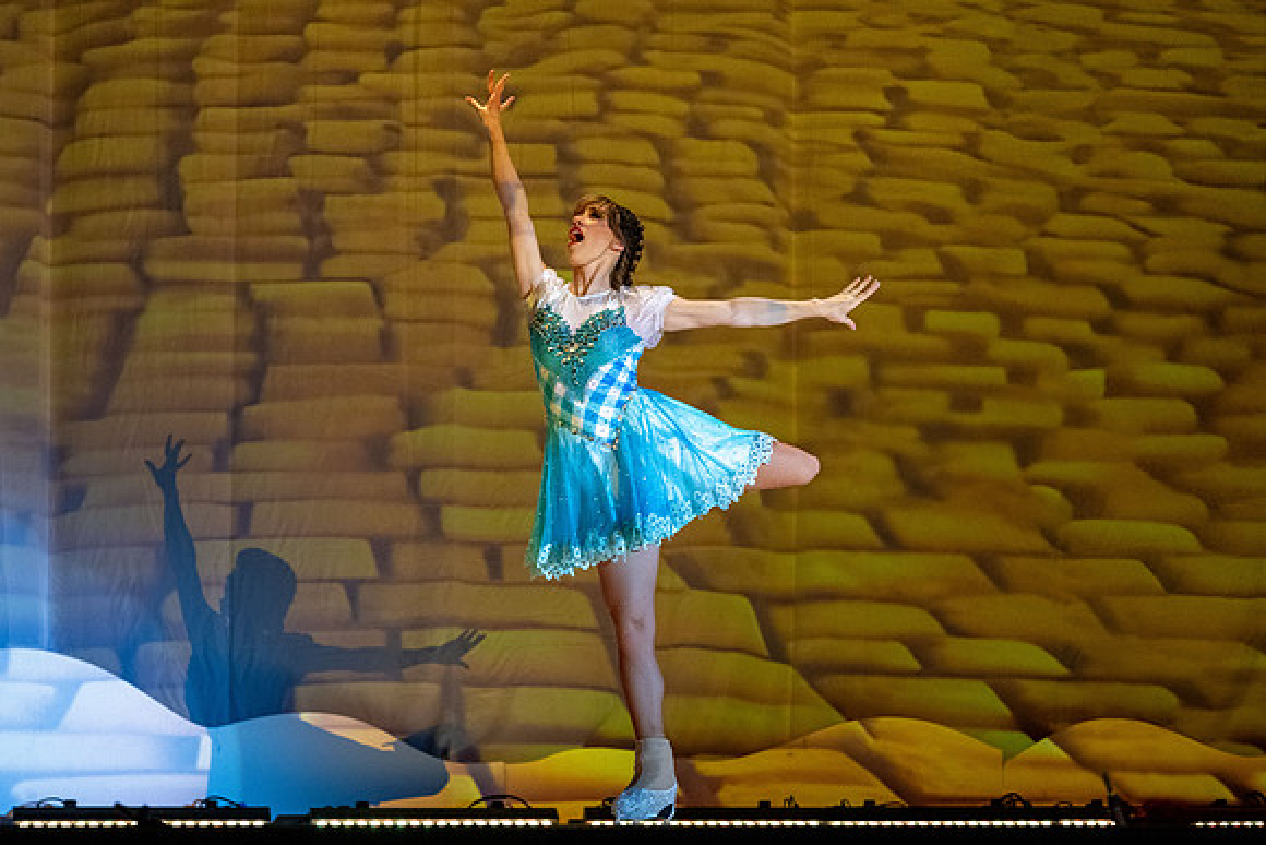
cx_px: 585
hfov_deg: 23.2
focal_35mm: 88
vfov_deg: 15.6
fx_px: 3084
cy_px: 465
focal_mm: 70
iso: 2500
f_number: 2.8
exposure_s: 1/640
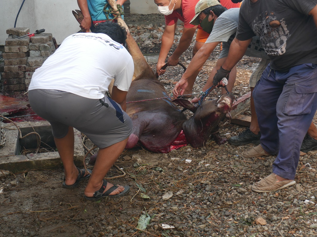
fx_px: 549
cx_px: 176
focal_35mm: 60
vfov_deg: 24.4
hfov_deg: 32.2
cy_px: 105
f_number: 5.3
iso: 200
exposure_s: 1/125
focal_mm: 26
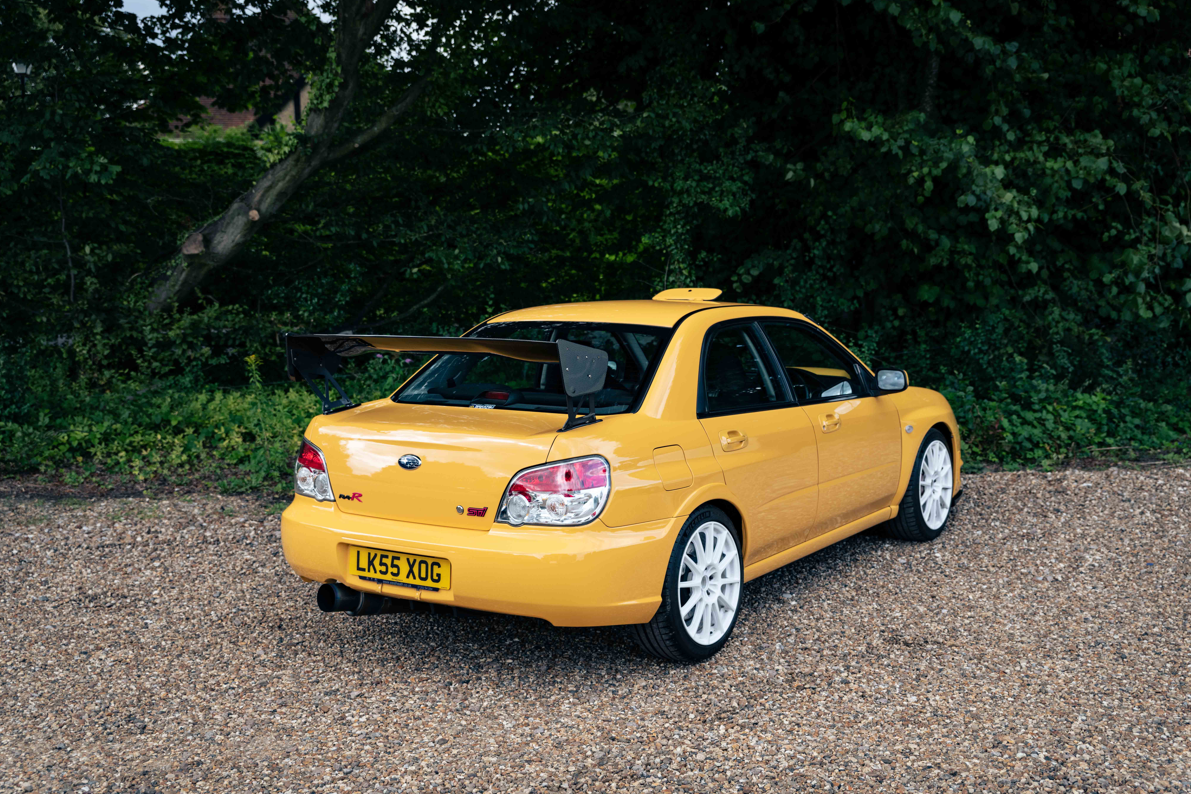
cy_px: 401
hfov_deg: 47.4
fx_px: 1356
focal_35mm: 41
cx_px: 595
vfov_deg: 32.6
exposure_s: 1/250
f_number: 3.2
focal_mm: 40
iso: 125
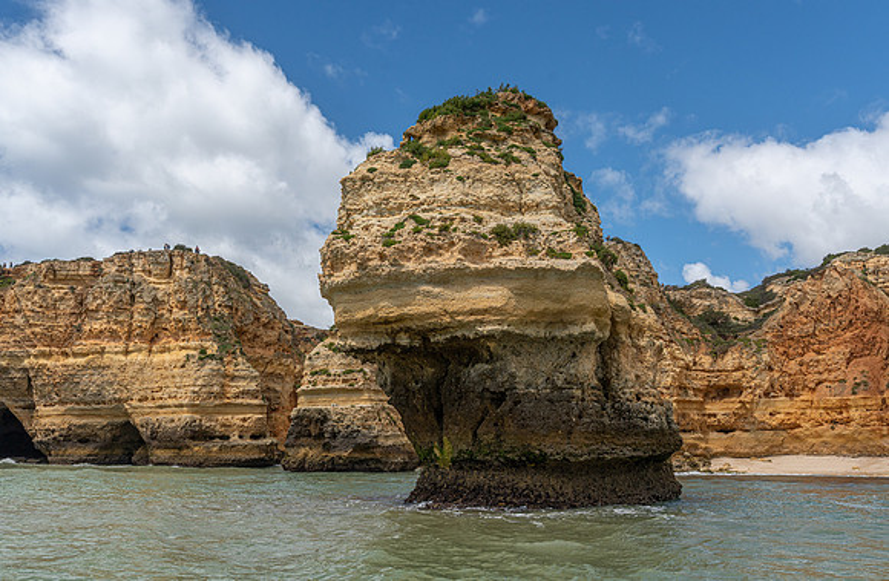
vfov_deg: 41.4
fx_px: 769
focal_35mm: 31
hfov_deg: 60.0
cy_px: 281
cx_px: 440
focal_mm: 30.8
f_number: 8
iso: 250
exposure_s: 1/1600
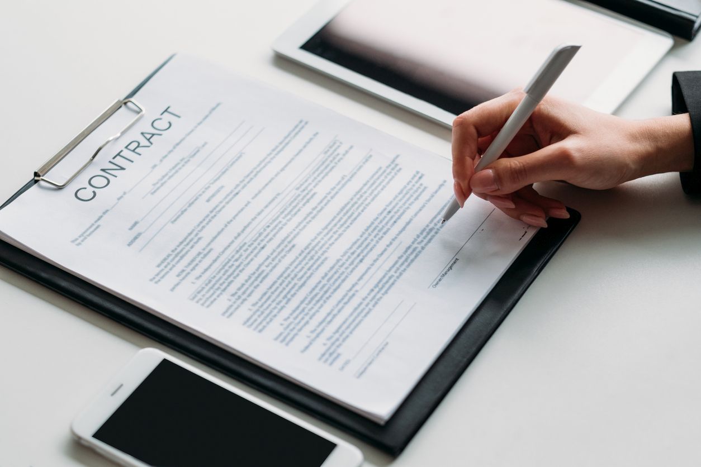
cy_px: 234
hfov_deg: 24.2
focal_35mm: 84
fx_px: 1636
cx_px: 350
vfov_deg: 16.3
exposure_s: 1/250
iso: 640
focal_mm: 56
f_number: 2.2
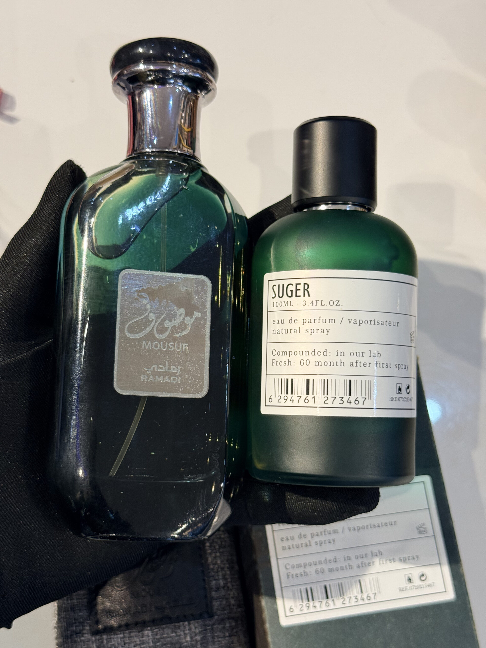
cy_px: 324
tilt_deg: -73.0
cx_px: 243
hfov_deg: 30.3
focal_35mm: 48
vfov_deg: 39.7
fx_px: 899
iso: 64
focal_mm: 6.76
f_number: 1.78
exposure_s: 1/50
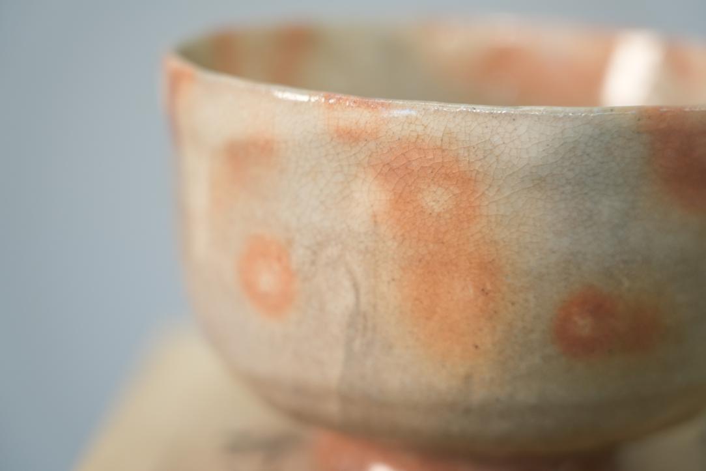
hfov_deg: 19.5
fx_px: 2059
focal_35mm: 105
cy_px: 236
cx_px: 353
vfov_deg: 13.0
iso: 1000
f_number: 4
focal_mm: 105
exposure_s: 1/125
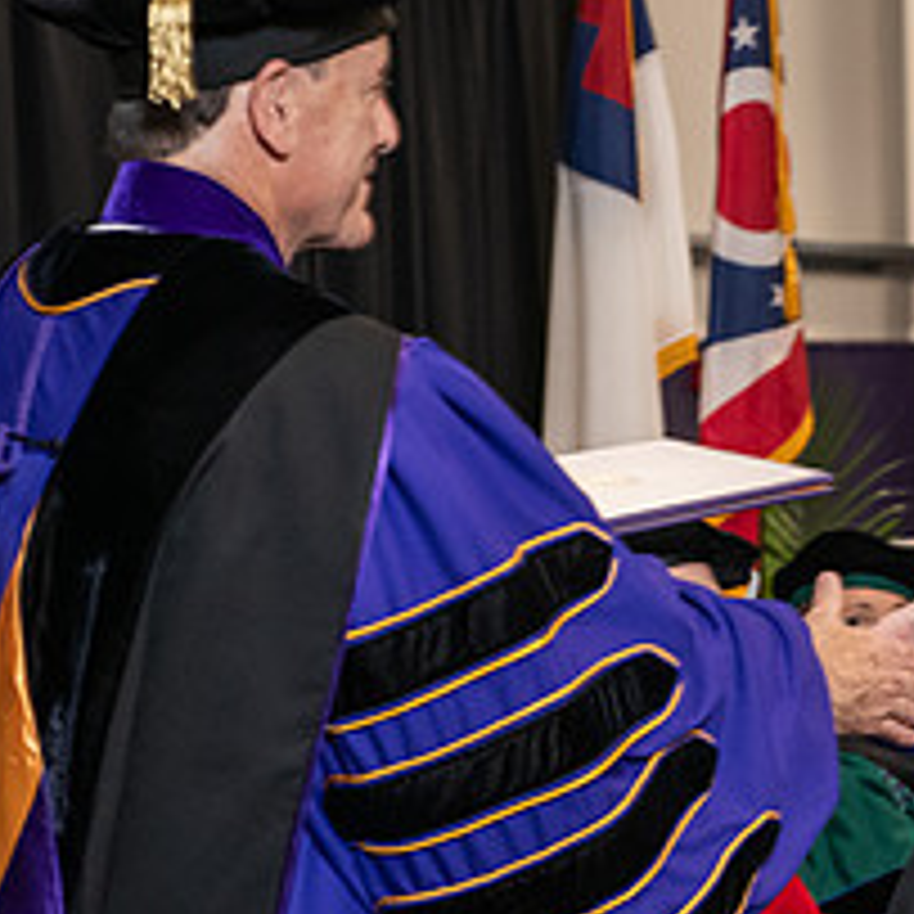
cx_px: 1022
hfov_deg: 10.2
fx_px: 5078
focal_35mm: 170
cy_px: 394
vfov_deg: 10.3
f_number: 5
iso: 2000
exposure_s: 1/125
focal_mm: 70
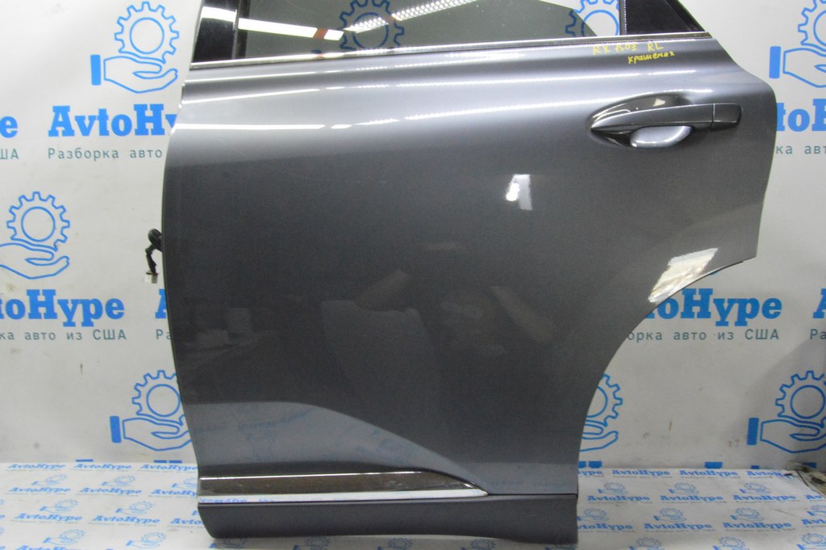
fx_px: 757
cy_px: 275
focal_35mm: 33
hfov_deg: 57.3
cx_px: 413
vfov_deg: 39.9
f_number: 20
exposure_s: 1/15
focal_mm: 22
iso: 6400
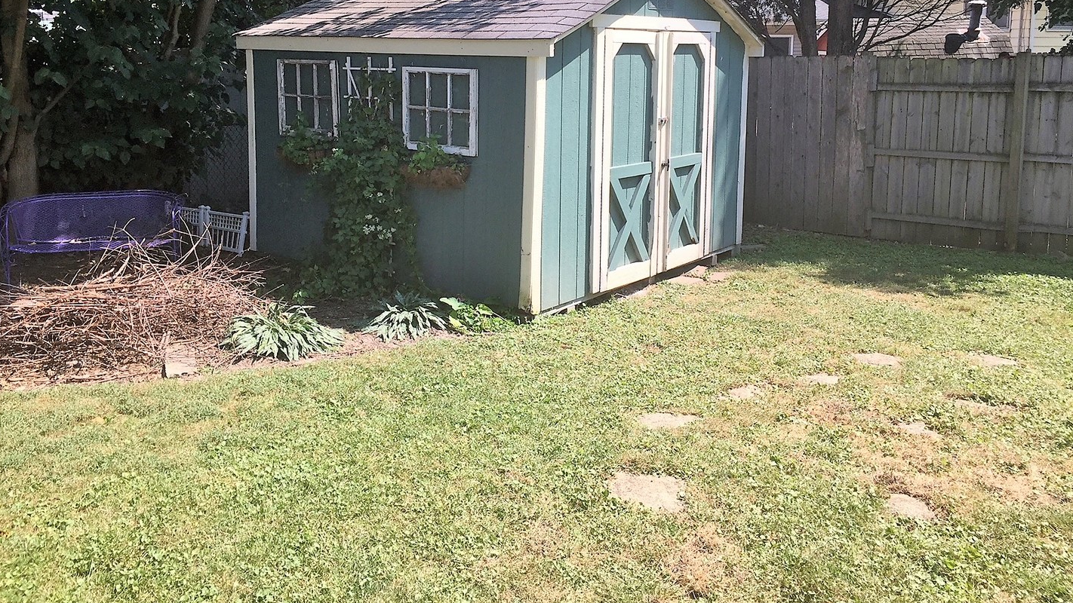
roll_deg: -1.0
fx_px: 910
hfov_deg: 61.0
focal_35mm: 32
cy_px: 206
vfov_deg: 36.3
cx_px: 538
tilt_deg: -7.1
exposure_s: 1/791
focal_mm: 4.15
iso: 32
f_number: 2.2
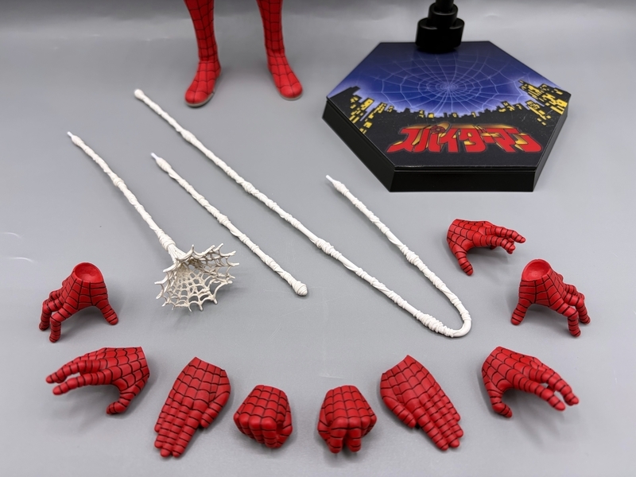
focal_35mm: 26
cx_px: 318
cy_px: 238
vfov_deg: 53.1
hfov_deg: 67.3
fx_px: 478
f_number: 1.6
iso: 50
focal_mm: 5.96
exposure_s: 1/539
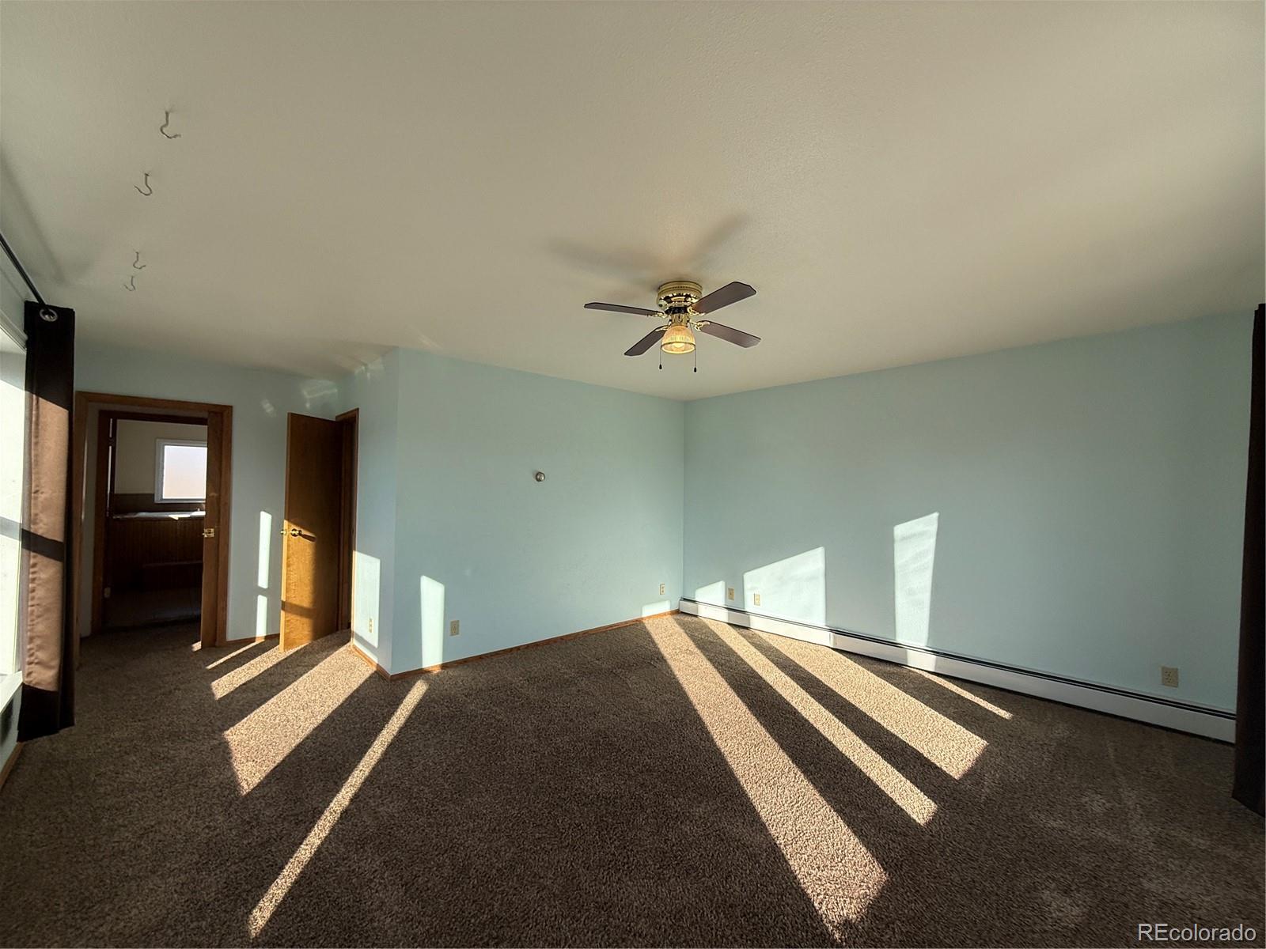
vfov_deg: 85.7
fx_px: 512
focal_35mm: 14
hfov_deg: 102.1
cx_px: 633
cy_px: 474
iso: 64
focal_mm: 2.22
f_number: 2.2
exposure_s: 1/458
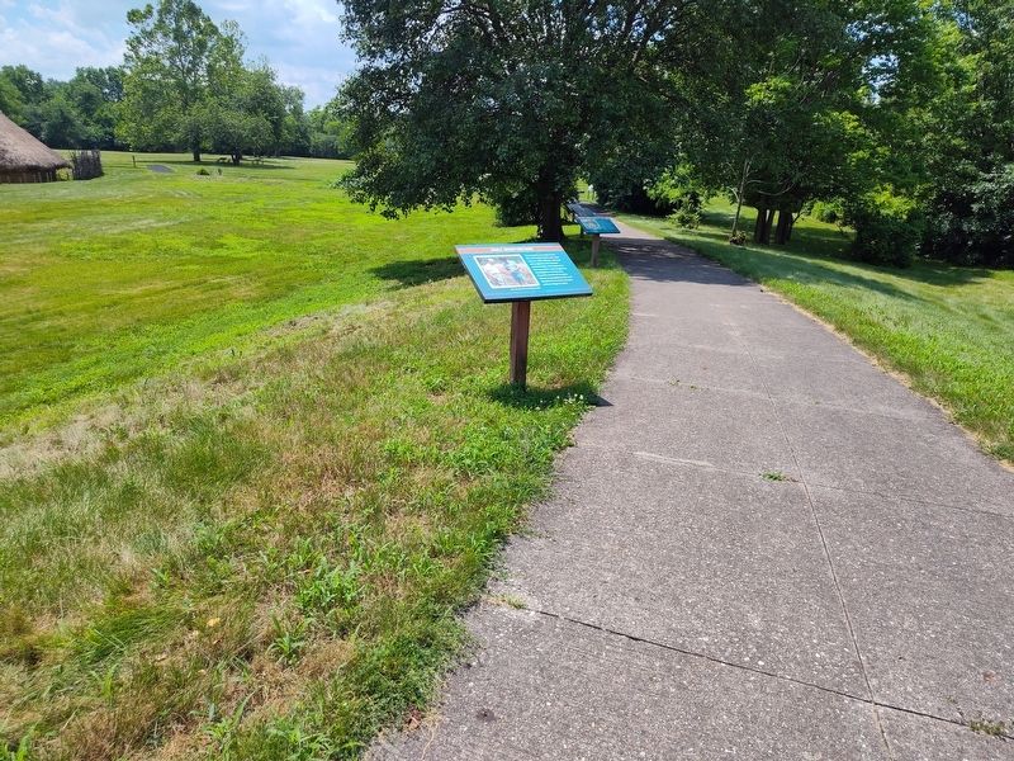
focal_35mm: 23
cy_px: 380
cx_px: 507
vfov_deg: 58.9
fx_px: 674
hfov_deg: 73.9
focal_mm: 5.56
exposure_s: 1/1600
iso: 100
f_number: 1.8
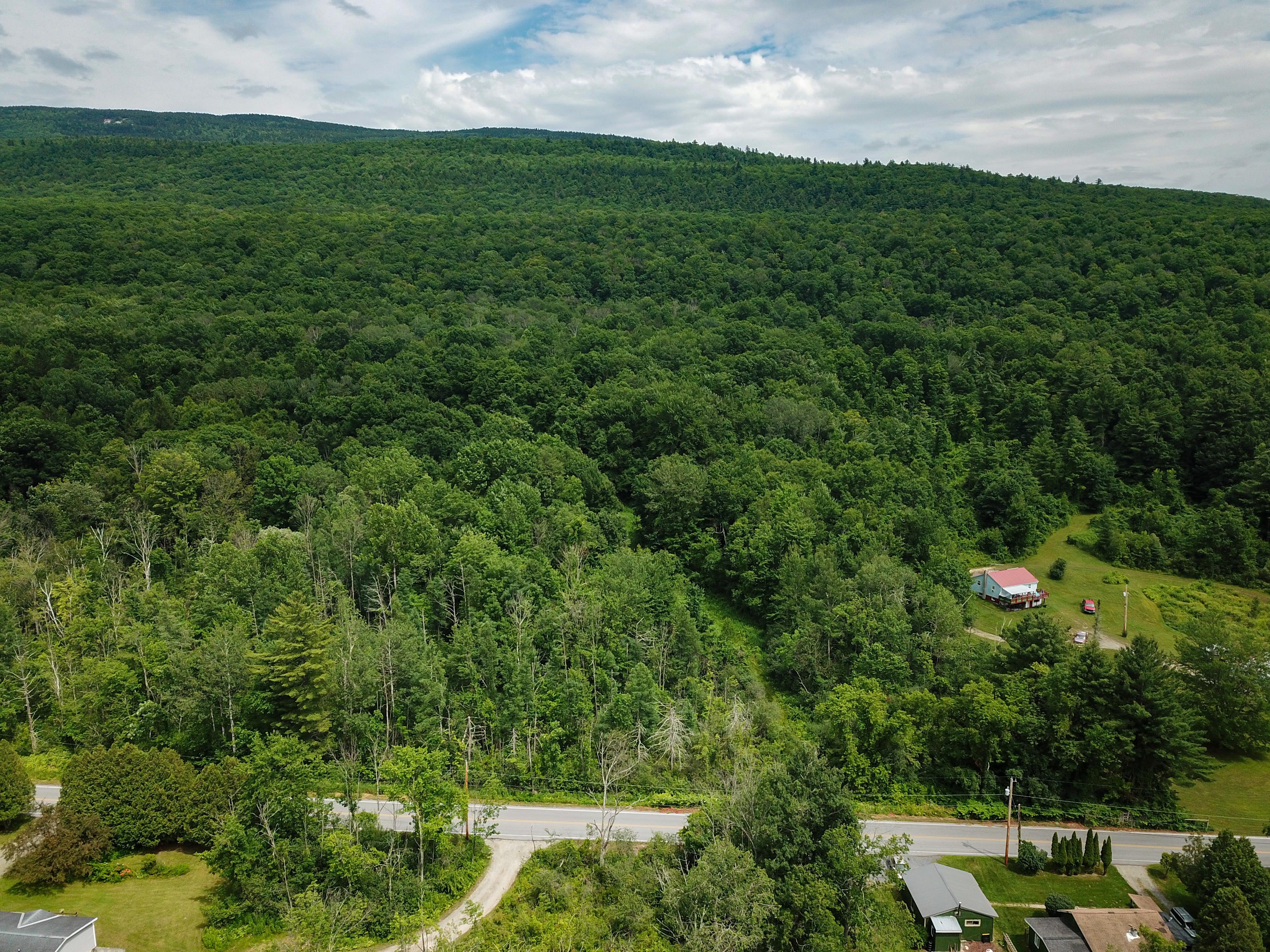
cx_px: 635
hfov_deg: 67.3
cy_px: 476
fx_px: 954
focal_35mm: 26
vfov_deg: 53.1
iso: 100
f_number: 2.2
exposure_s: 1/1250
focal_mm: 4.73
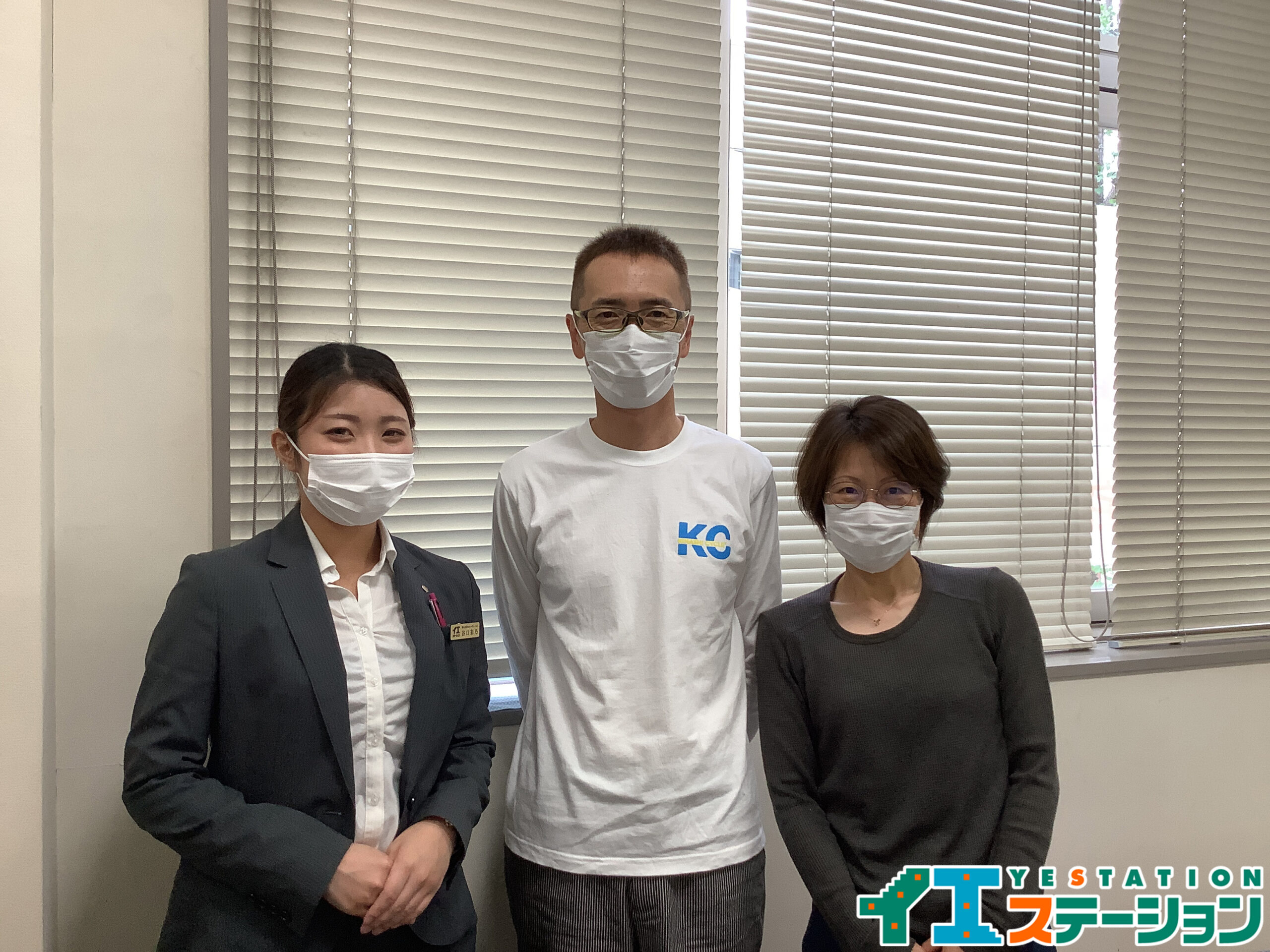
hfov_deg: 58.4
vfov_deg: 45.4
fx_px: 1137
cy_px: 476
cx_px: 635
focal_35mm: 31
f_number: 2.4
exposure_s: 1/120
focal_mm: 3.3
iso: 80
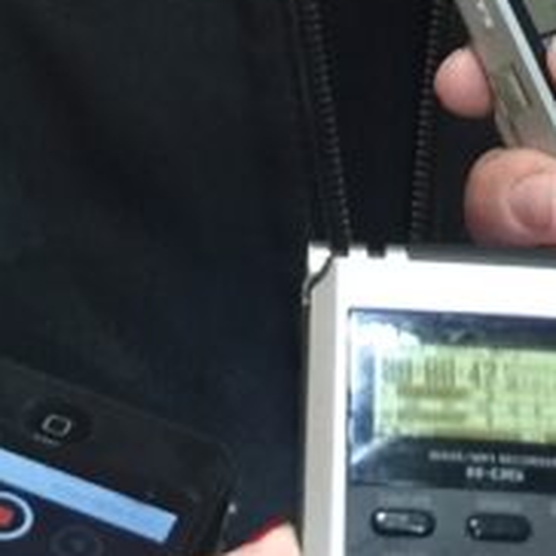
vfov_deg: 11.1
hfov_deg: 12.1
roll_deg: -2.6
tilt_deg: -5.2
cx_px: 241
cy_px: -535
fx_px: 2617
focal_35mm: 144
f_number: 2.2
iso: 125
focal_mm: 4.15
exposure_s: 1/17
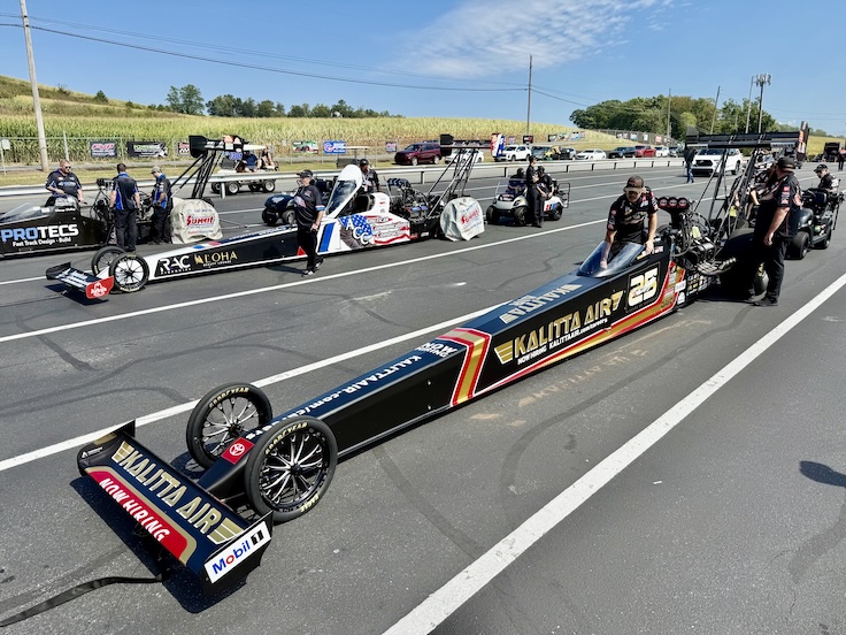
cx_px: 423
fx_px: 587
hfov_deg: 71.6
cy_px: 318
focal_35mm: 24
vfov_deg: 56.8
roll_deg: -0.3
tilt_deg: -12.0
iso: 80
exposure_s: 1/3759
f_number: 1.78
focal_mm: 6.76
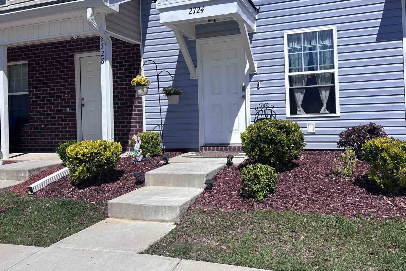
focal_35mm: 29
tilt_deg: +0.6
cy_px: 112
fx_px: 327
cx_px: 216
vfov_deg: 44.8
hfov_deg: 63.6
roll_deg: +1.5
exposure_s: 1/5618
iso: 50
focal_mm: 5.96
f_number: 1.6
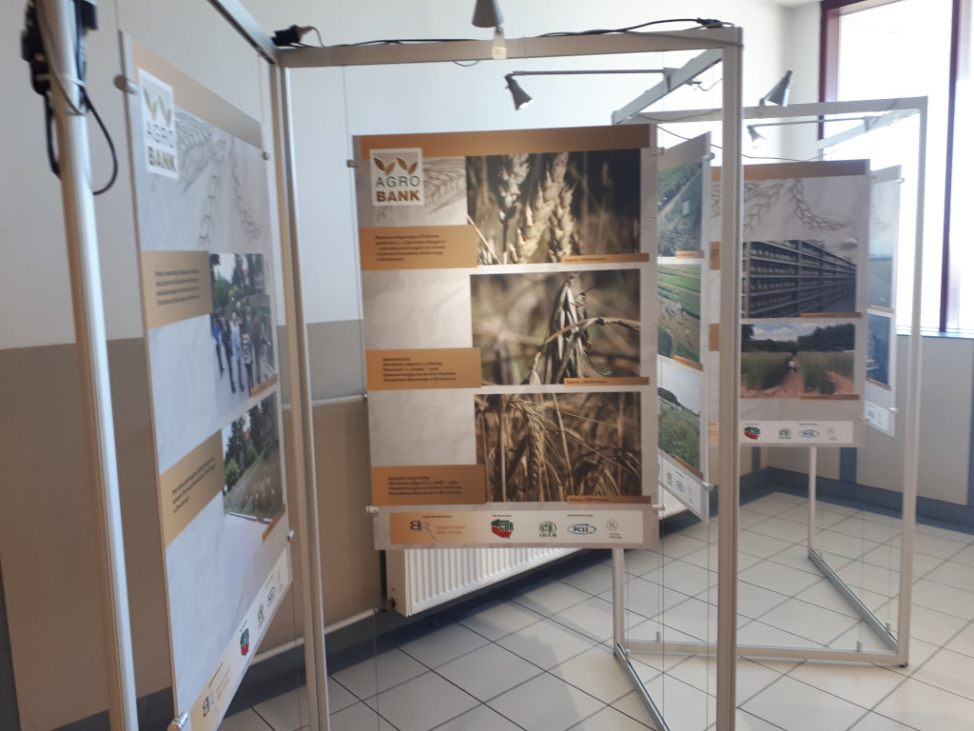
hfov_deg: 65.3
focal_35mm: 27
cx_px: 487
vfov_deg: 51.4
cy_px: 366
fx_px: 760
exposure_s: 1/33
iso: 64
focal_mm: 3.6
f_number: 1.9
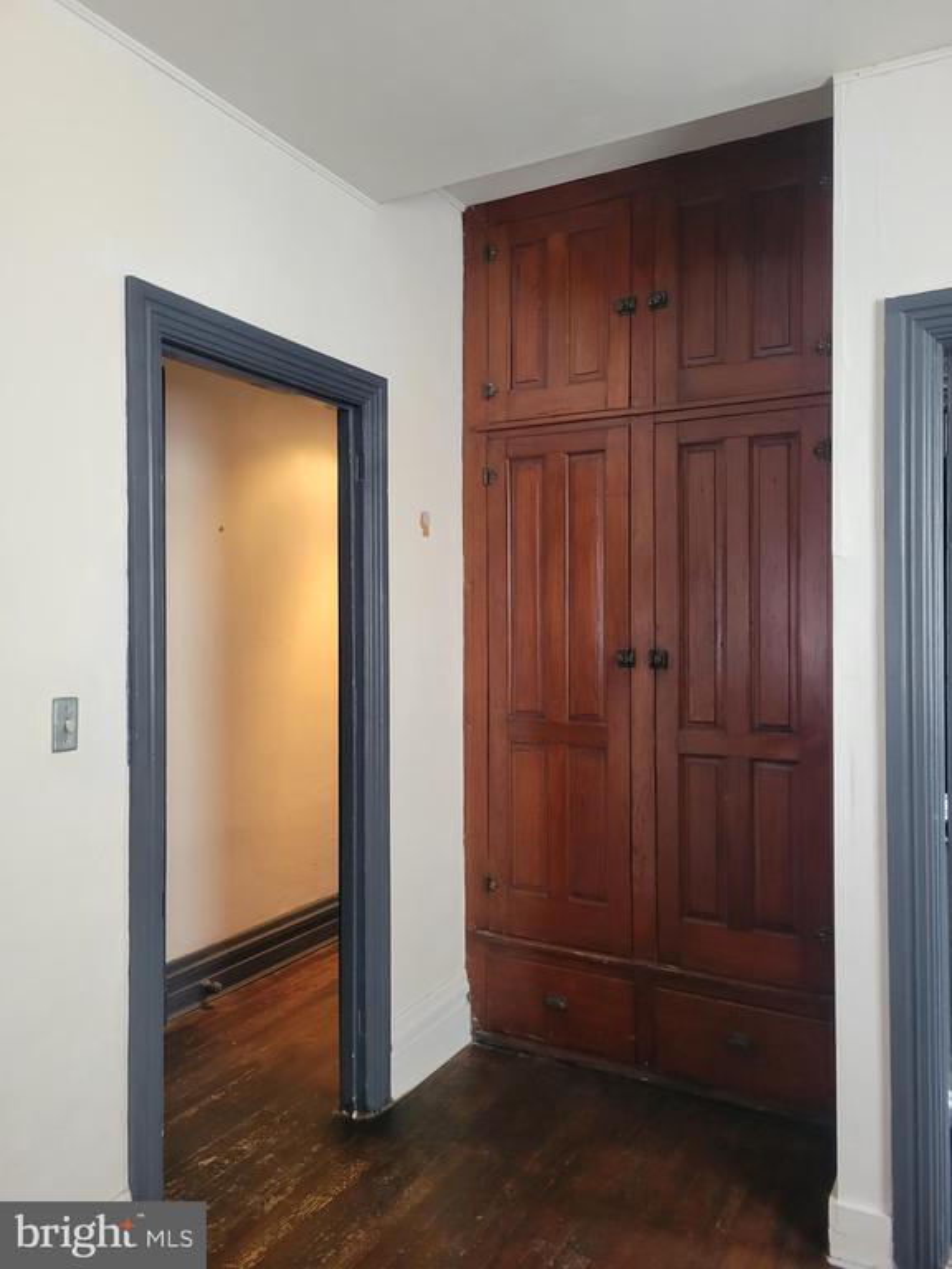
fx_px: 953
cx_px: 476
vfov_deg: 67.3
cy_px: 634
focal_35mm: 26
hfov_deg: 53.1
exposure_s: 1/40
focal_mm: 5.4
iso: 250
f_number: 1.8
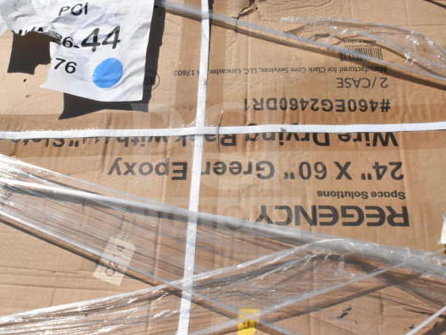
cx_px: 205
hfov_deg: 46.8
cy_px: 170
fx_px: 515
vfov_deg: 36.0
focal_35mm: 40
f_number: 25
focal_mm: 24
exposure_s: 1/4000
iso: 4500
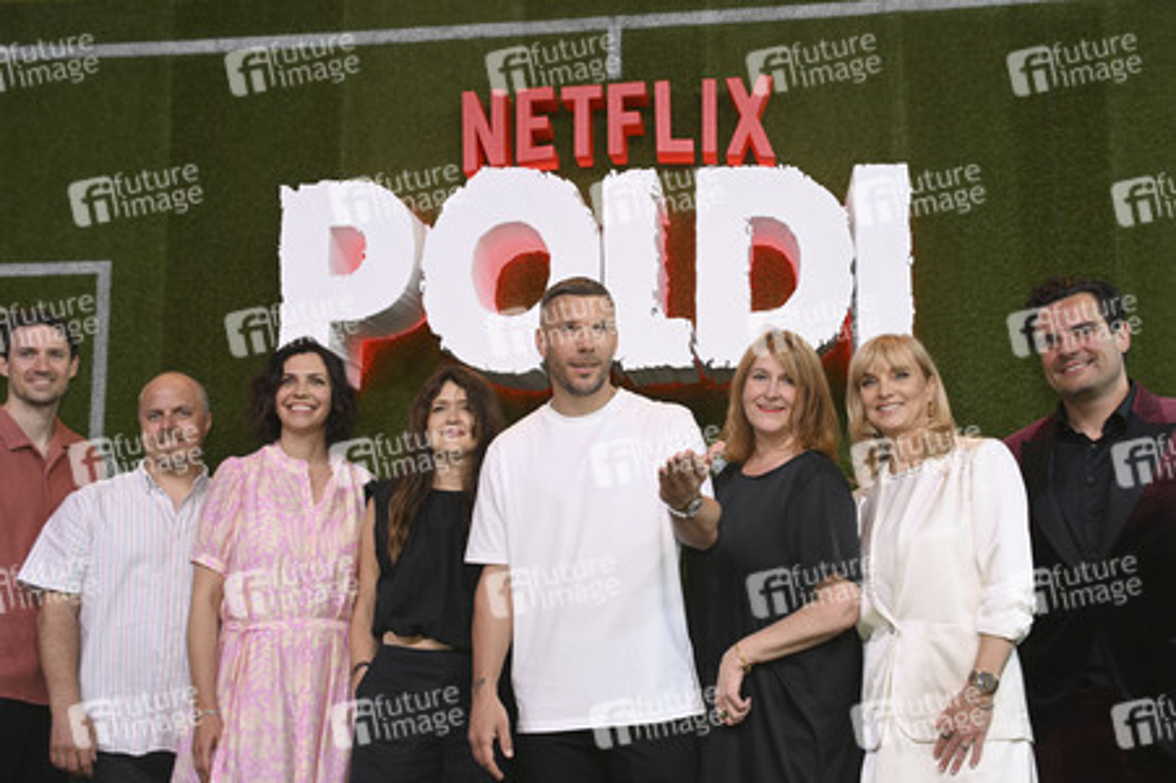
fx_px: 1306
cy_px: 392
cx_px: 588
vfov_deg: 33.4
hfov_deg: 48.5
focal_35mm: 40
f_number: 4
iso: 800
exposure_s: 1/250
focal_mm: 40
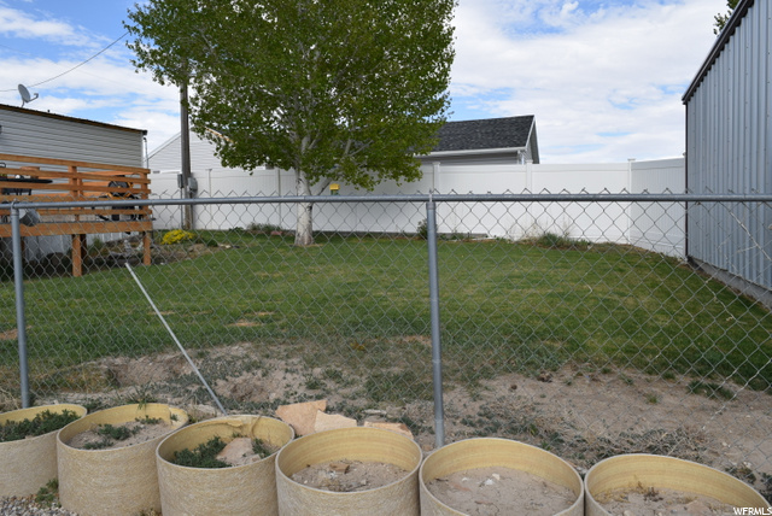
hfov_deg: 67.3
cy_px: 258
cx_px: 386
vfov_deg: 48.0
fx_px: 580
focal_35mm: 27
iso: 200
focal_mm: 18
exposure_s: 1/320
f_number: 9
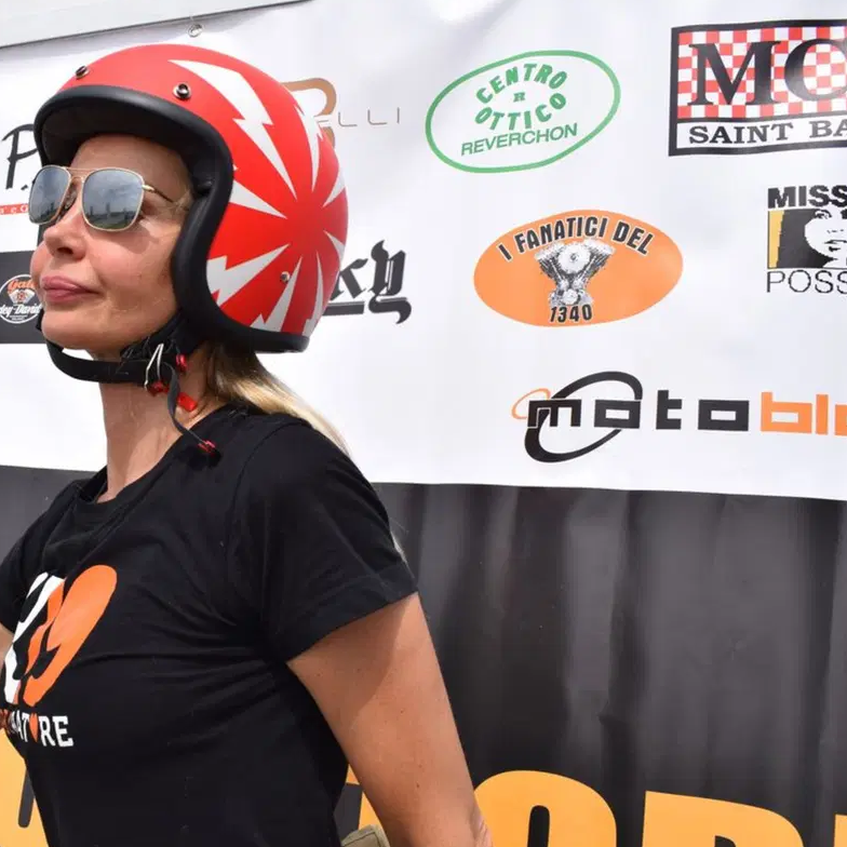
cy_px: 418
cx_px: 228
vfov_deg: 42.8
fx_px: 1080
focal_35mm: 39
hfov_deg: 41.8
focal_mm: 20
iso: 200
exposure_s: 1/400
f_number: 10
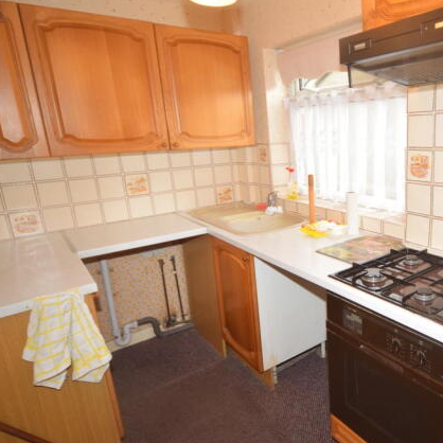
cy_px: 227
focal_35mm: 24
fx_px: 347
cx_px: 333
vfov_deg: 65.0
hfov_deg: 61.3
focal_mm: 12
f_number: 5
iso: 800
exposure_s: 1/100
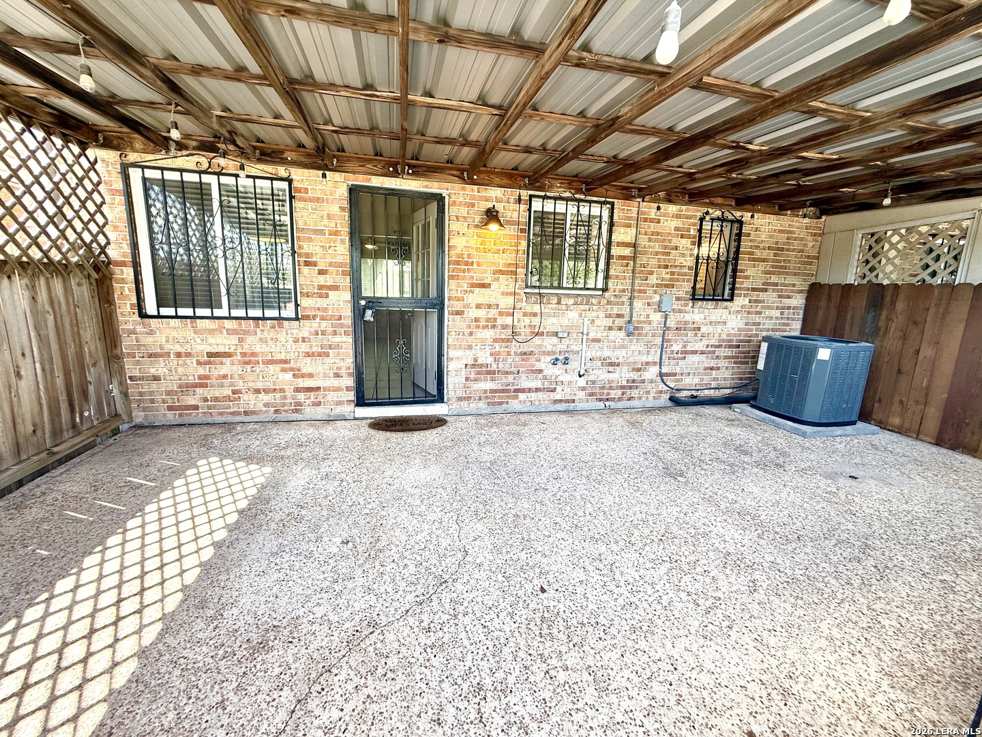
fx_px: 397
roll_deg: -2.0
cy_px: 368
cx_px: 491
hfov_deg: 102.1
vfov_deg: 85.7
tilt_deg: -9.0
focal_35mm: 14
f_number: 2.2
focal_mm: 2.22
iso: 80
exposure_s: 1/120
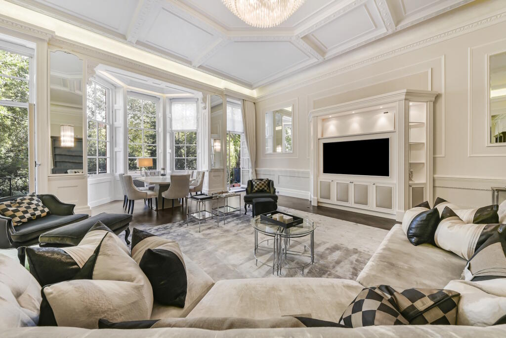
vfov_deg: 90.0
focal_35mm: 12
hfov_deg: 112.6
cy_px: 169
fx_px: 169
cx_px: 253
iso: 400
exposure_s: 1/4
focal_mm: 12
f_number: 13
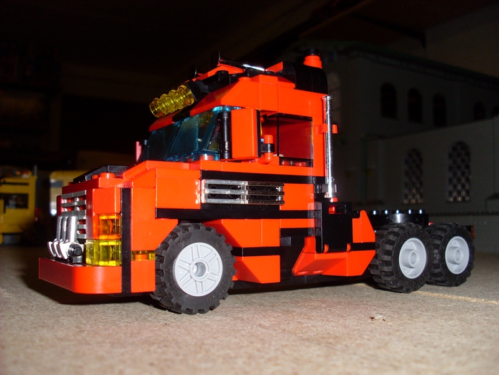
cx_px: 250
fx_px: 548
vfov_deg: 37.7
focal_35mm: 38
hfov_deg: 49.0
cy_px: 188
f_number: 7.7
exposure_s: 1/45
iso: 80
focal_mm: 6.3
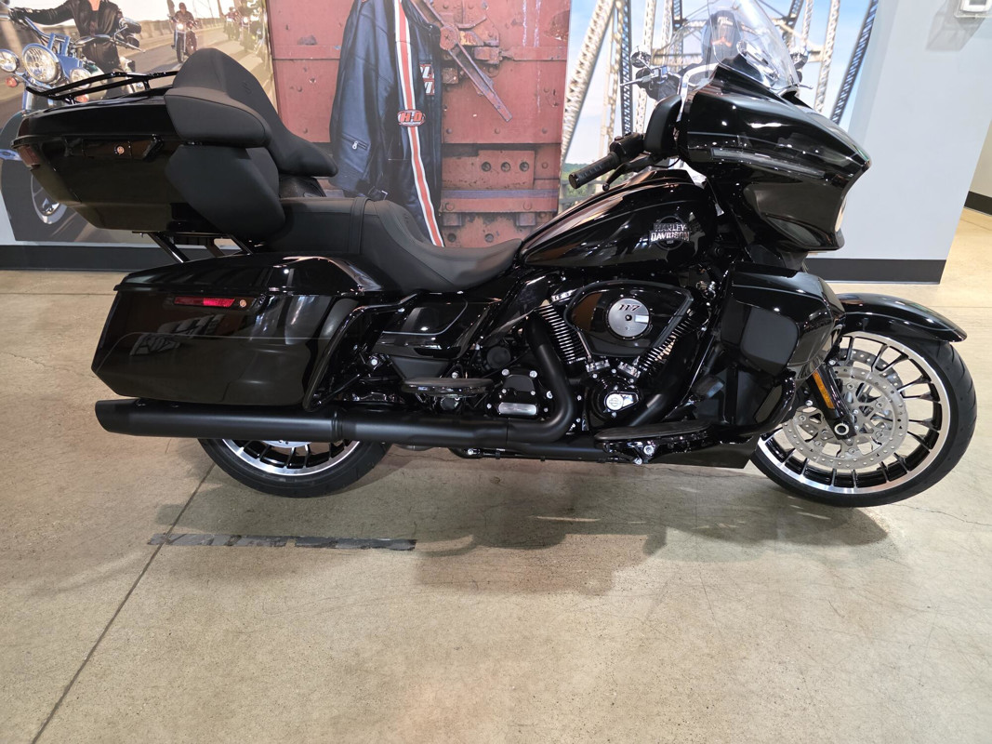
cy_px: 372
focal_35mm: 23
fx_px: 659
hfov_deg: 73.9
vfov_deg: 58.9
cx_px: 496
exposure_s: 1/120
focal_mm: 6.3
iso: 1600
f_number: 1.7
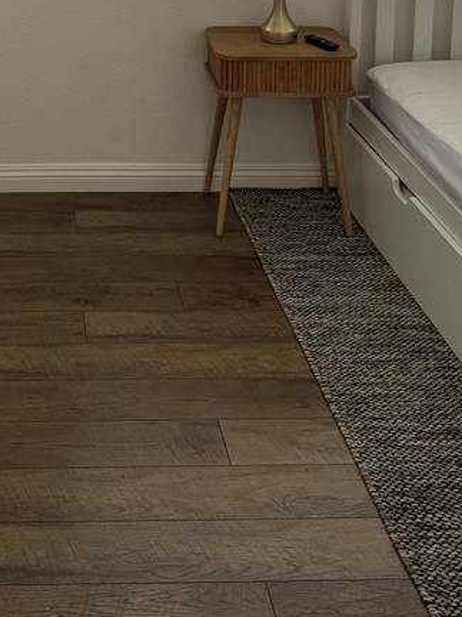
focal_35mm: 57
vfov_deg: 29.6
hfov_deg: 24.9
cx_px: 44
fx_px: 1015
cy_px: -99
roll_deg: +0.4
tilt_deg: -9.3
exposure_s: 1/383
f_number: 1.78
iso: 80
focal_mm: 6.76
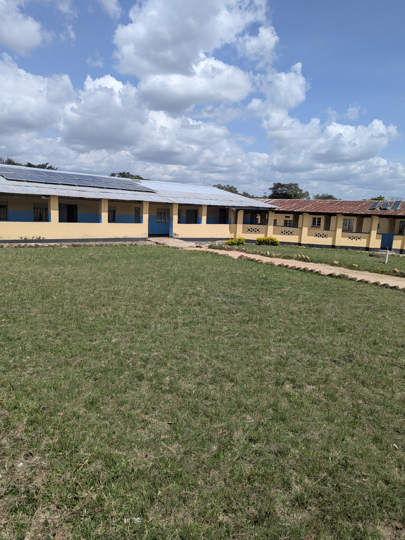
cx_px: 202
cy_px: 270
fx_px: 374
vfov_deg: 71.6
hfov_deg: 56.8
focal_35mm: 24
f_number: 1.85
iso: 45
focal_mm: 6.81
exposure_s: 1/3145
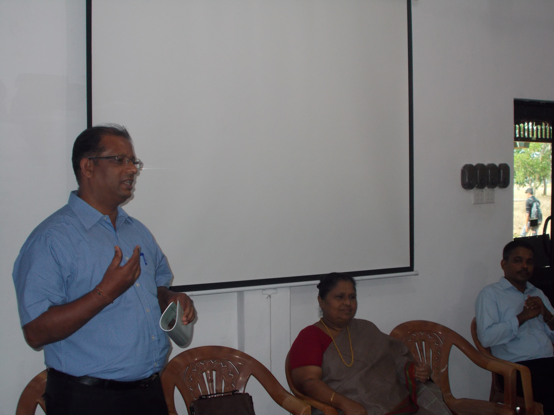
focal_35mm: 44
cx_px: 277
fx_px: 704
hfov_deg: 42.9
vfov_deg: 32.9
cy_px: 208
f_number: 4.2
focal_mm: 7.9
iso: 200
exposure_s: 1/30
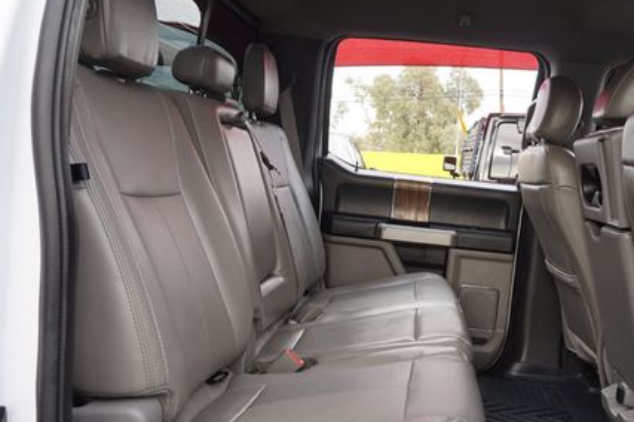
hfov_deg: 52.7
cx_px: 386
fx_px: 633
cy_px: 272
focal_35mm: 36
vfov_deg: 36.5
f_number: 4.5
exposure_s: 1/60
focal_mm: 16
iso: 100
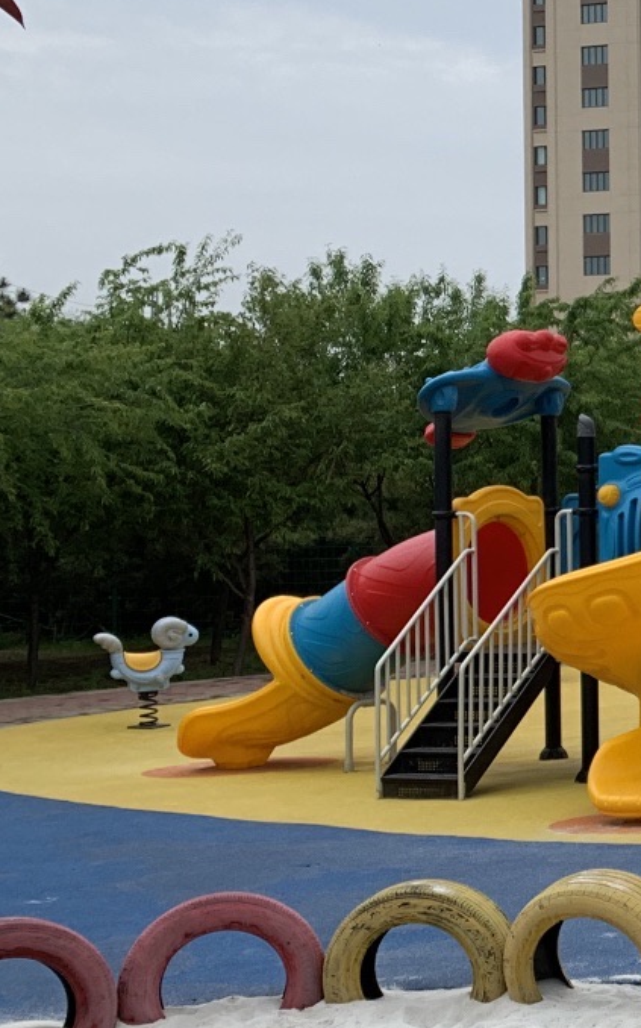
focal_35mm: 82
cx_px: 1452
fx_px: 2295
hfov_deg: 12.9
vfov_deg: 25.2
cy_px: 456
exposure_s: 1/362
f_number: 1.8
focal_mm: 4.25
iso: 25
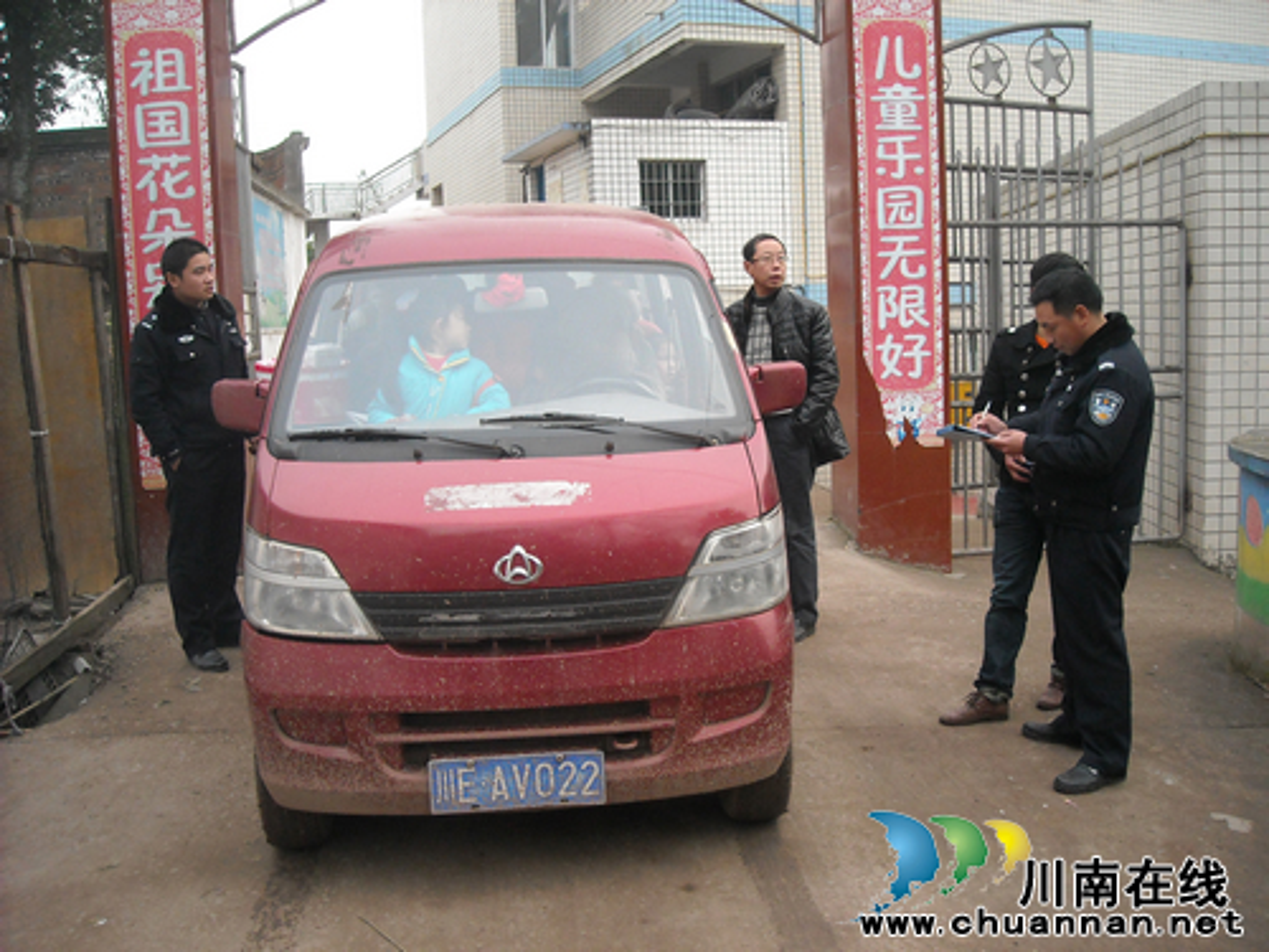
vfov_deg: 40.7
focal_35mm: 35
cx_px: 634
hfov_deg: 52.6
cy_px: 476
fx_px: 1283
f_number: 2.8
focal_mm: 5.7
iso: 227
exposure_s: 1/239
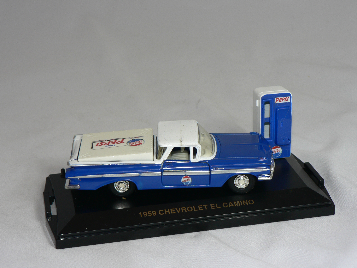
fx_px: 784
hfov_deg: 25.7
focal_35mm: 76
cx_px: 178
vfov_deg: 19.4
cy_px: 134
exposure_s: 1/60
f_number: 3.2
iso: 80
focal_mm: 12.6
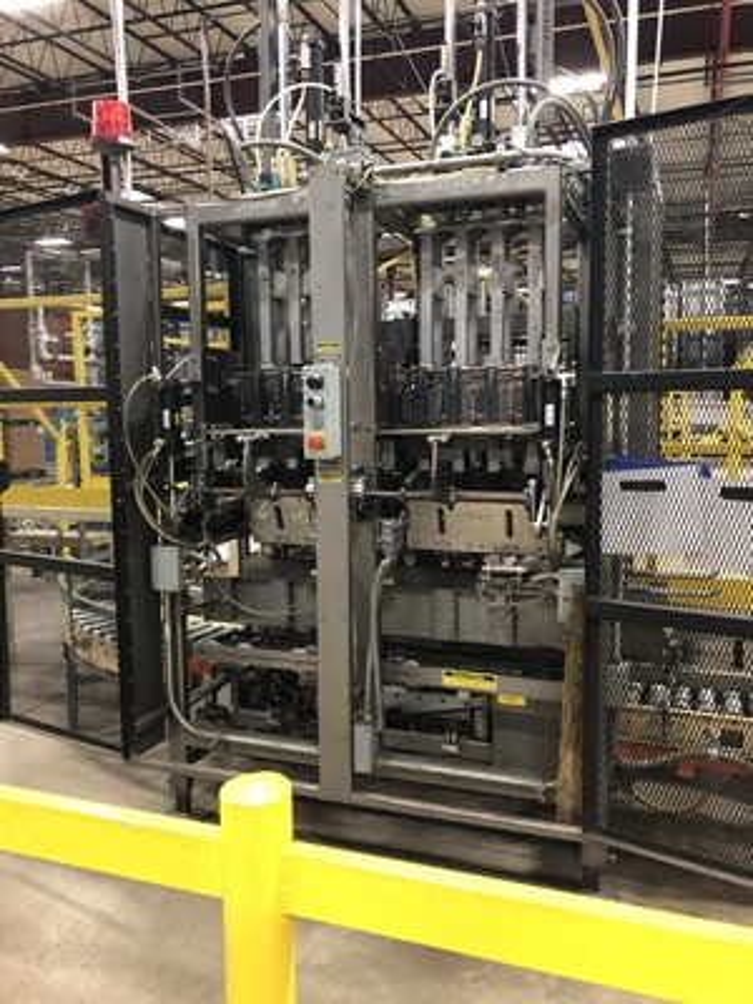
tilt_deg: -4.6
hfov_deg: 49.7
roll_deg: -0.3
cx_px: 376
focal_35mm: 28
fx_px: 812
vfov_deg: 63.4
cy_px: 502
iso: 80
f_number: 1.8
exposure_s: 1/8
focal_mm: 4
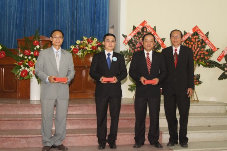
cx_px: 114
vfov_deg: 31.9
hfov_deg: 46.4
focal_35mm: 42
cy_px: 76
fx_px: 265
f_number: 7.1
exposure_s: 1/40
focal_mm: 28
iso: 800
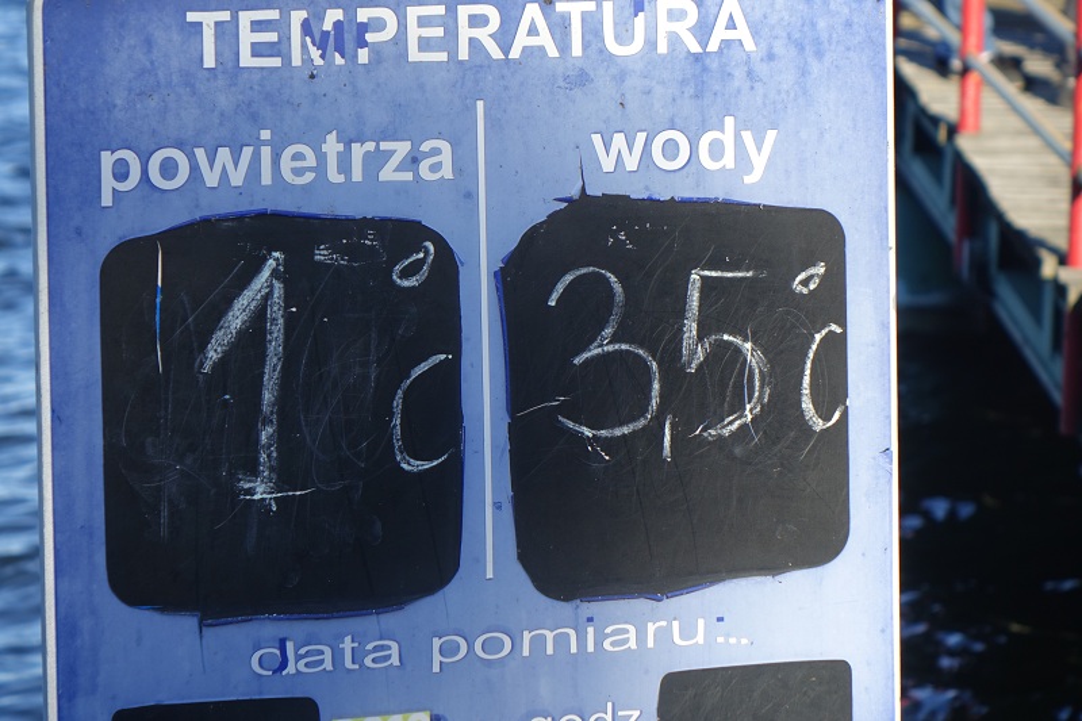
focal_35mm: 133
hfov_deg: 15.4
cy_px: 360
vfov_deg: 10.3
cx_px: 541
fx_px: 3996
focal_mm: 48.67
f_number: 4
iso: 125
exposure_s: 1/320
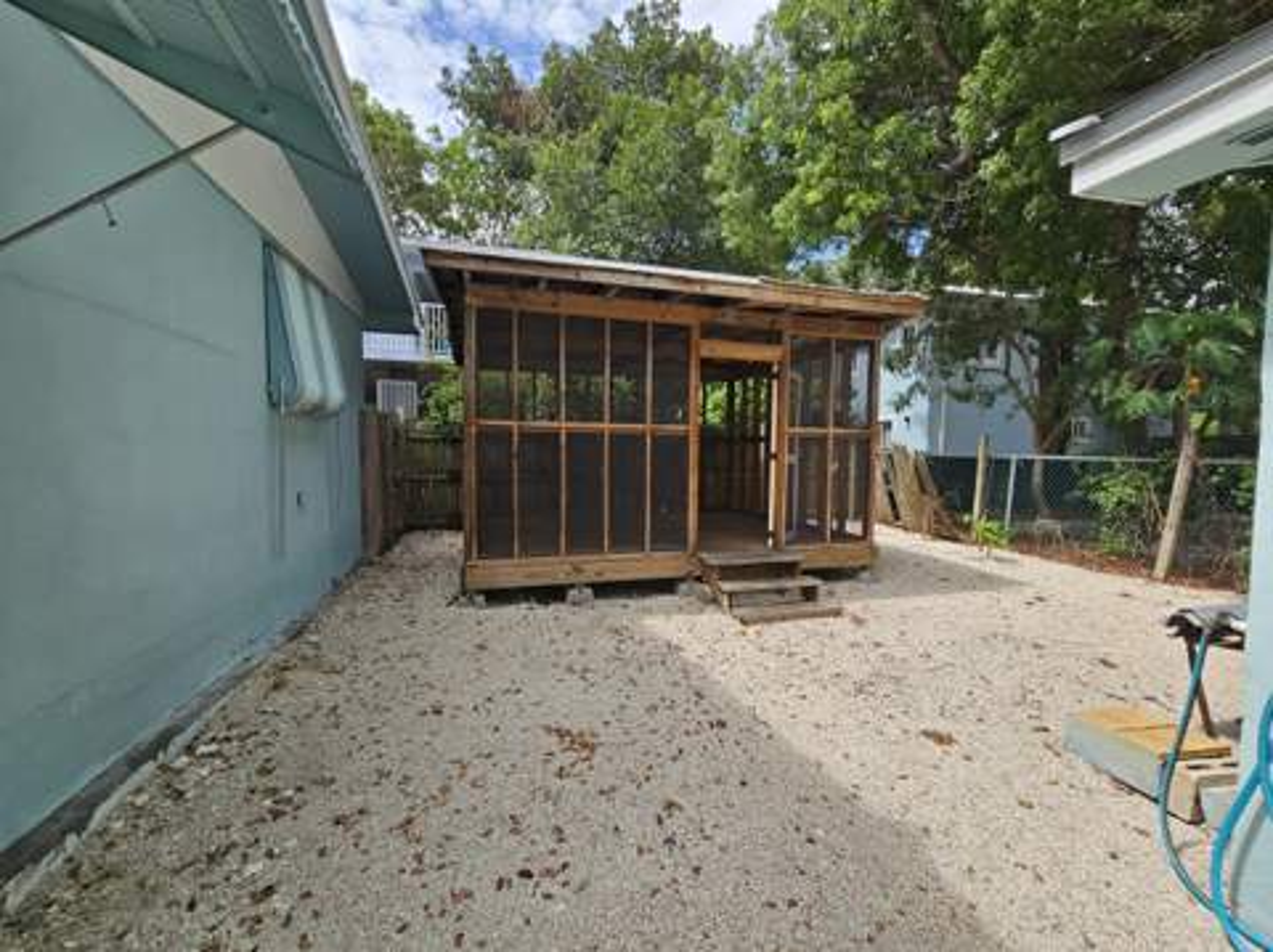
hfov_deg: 106.2
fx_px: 478
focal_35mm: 13
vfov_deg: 89.8
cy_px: 476
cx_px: 636
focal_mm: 2.2
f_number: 2.2
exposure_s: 1/1038
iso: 50
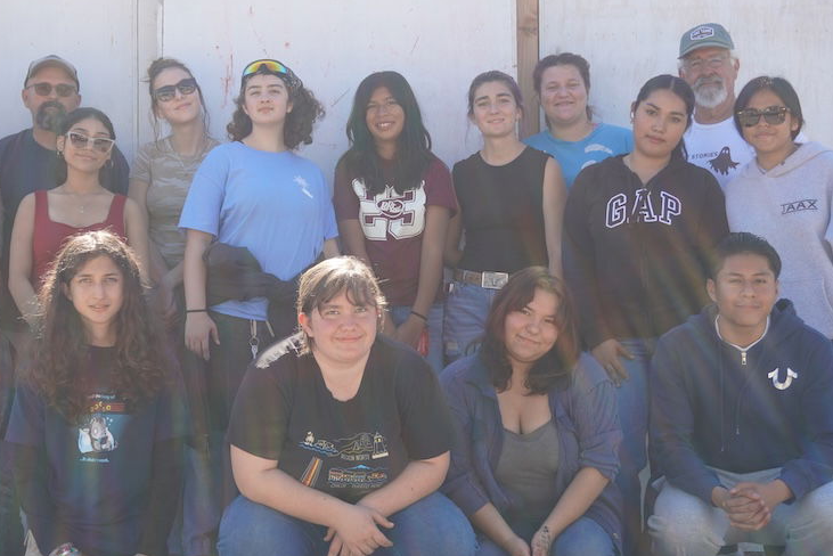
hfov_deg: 31.2
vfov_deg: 21.3
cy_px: 278
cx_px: 284
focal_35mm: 64
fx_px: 1481
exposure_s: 1/200
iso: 100
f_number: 4.5
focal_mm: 26
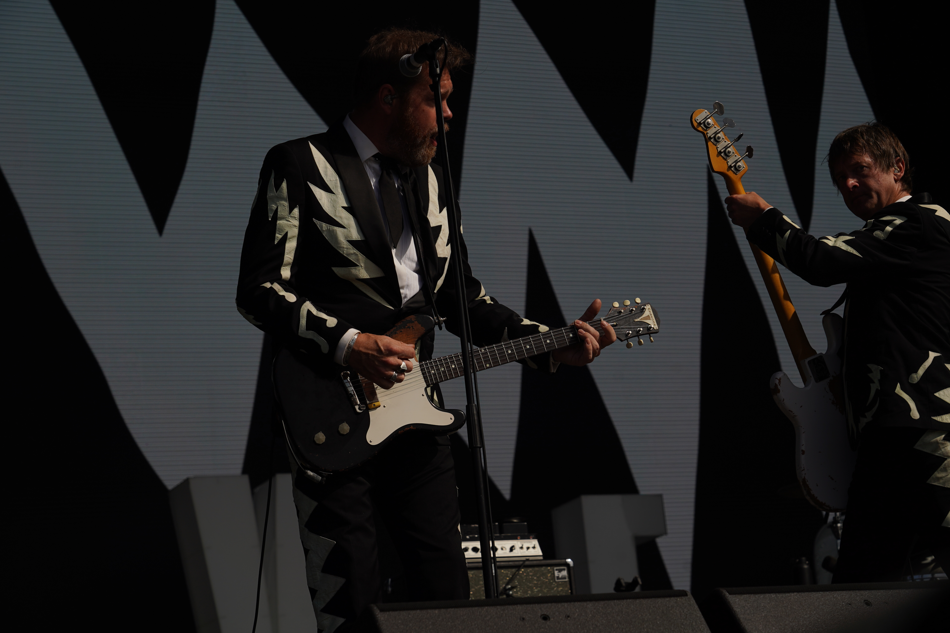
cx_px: 475
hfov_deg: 24.5
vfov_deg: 16.5
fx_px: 2190
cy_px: 316
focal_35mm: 83
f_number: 8
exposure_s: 1/1250
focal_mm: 83
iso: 100
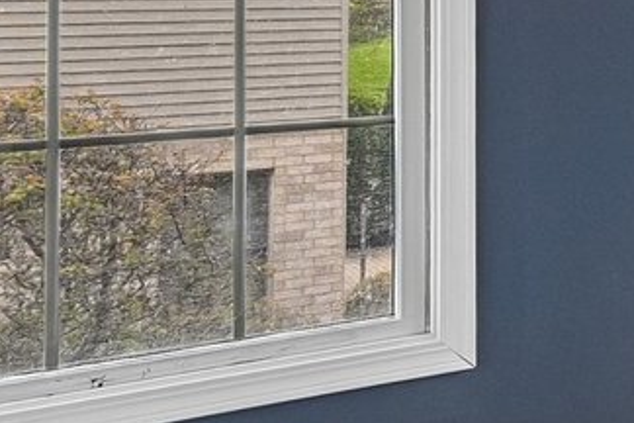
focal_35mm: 75
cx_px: 1174
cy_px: 12
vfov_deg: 17.8
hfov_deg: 19.4
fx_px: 1321
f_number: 8
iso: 140
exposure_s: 1/15
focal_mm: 10
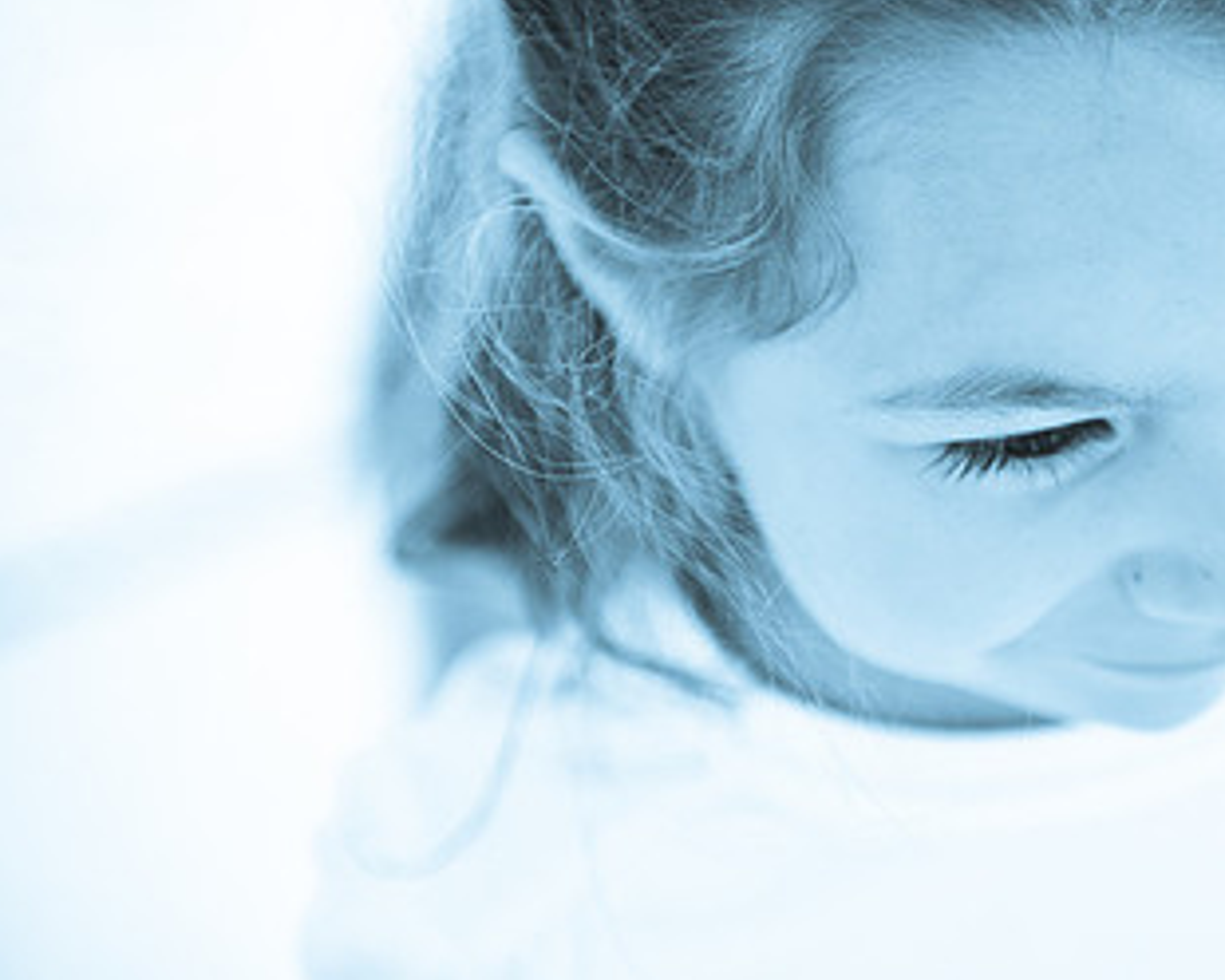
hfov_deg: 15.6
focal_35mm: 123
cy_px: 399
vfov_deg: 12.5
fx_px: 4459
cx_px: 921
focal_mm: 70
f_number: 2.8
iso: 200
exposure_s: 1/1600
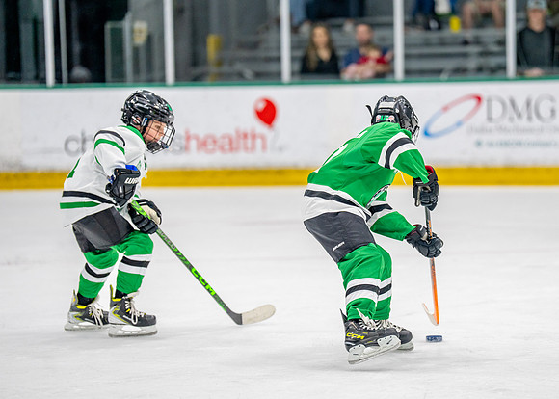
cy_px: 204
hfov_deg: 10.9
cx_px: 338
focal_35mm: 185
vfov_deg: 7.8
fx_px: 2932
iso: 1000
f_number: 2.8
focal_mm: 153
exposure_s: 1/1250
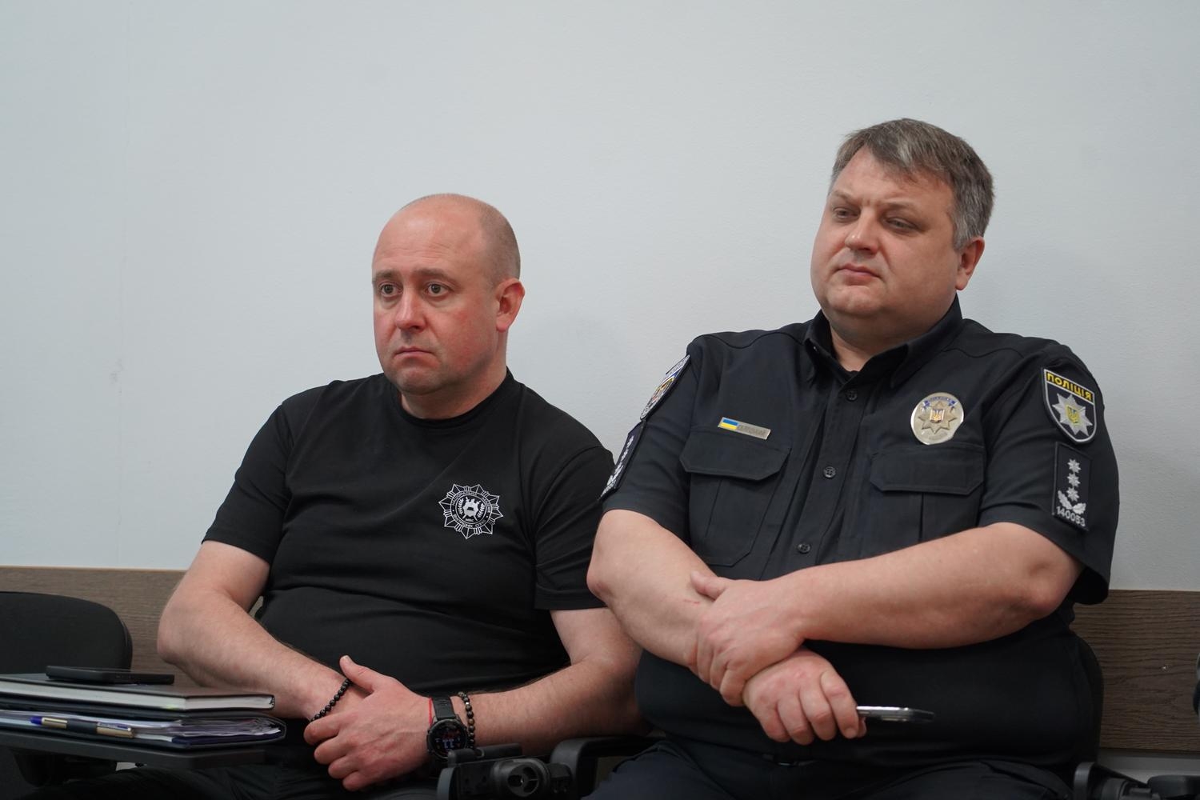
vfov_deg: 13.0
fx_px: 3500
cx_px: 600
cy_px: 400
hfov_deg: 19.5
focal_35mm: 105
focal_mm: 105
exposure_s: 1/160
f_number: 4
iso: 2500
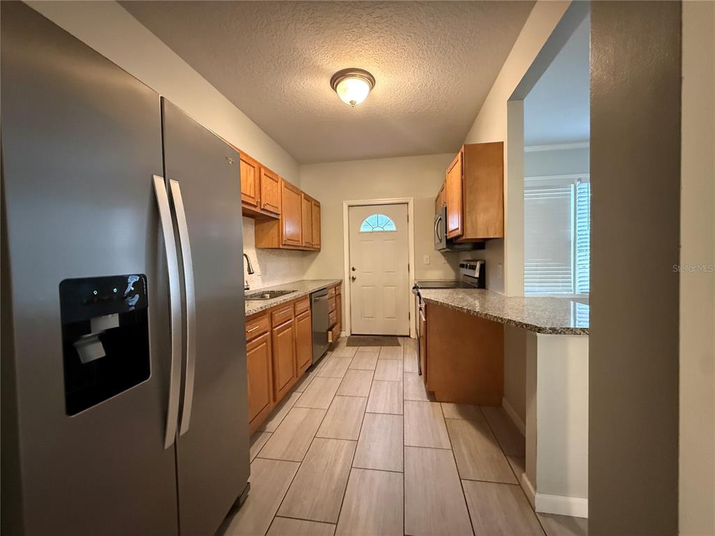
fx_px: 289
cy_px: 268
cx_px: 358
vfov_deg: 85.7
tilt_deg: -2.0
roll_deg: +1.3
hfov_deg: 102.1
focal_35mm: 14
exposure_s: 1/40
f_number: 2.2
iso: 1250
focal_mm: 2.22
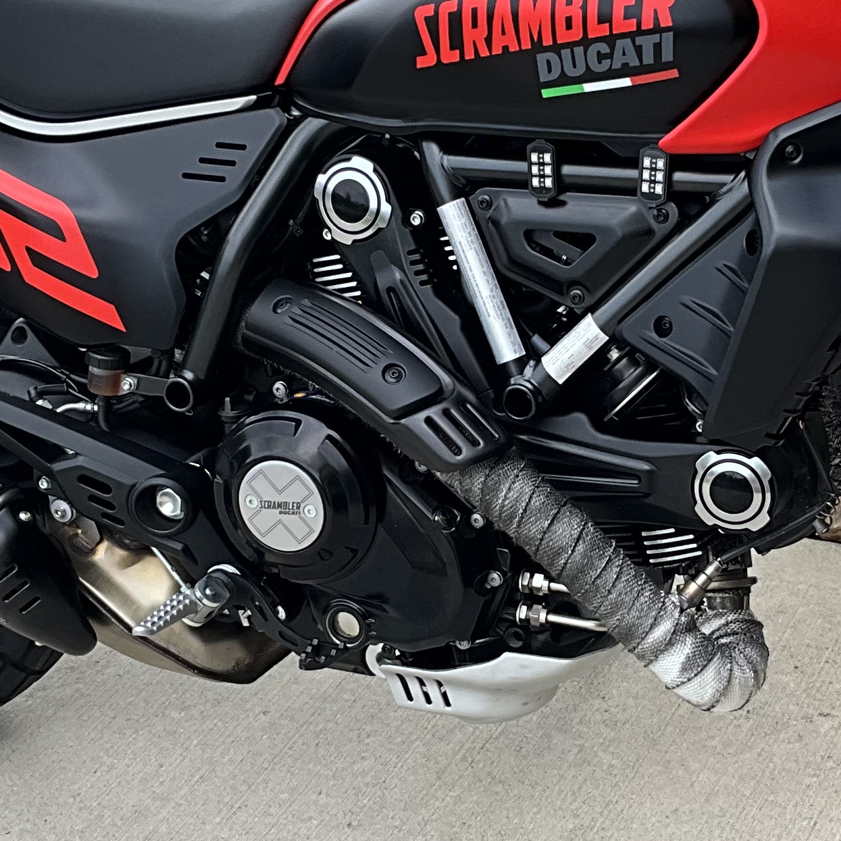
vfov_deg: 20.9
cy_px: 451
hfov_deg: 20.8
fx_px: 2281
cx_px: 590
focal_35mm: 83
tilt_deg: -32.4
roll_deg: +1.0
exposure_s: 1/574
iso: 25
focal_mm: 3
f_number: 1.8
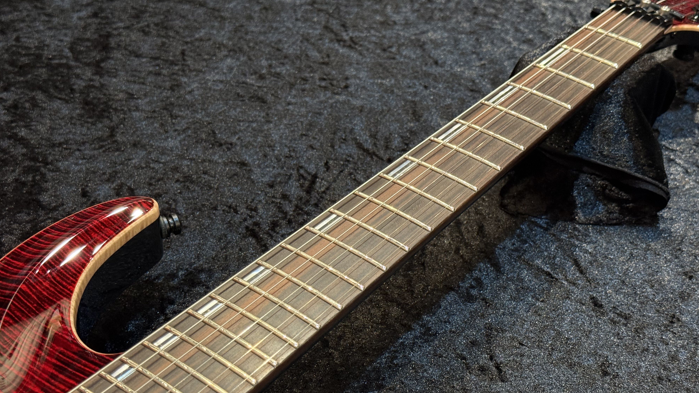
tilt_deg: -37.7
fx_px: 982
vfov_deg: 22.6
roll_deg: -3.7
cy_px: 257
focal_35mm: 53
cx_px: 345
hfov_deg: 39.2
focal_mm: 6.76
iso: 200
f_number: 1.78
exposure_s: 1/40
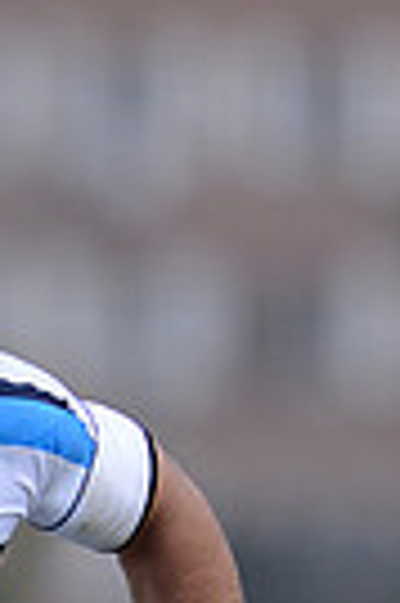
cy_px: 936
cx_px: -162
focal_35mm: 1414
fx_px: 23626
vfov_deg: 1.5
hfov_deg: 1.0
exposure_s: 1/1600
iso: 800
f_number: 4
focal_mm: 420
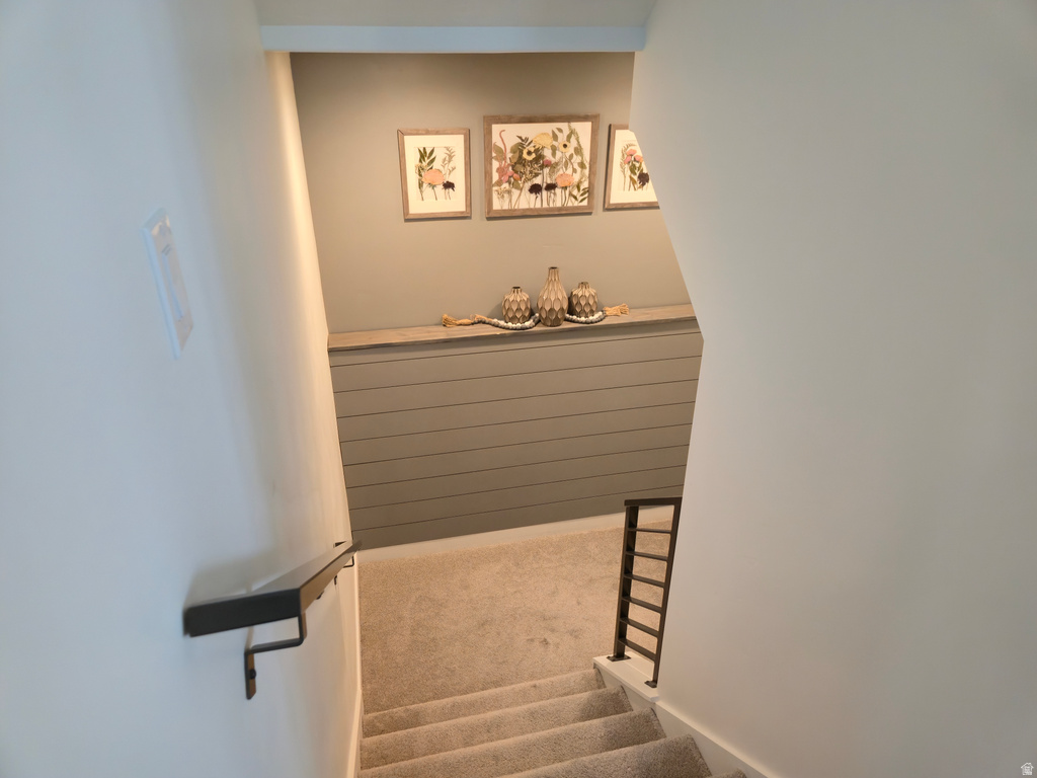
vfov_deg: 58.9
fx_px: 689
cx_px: 518
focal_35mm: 23
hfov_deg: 73.9
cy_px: 389
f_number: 1.8
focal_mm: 5.4
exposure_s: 1/60
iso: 250
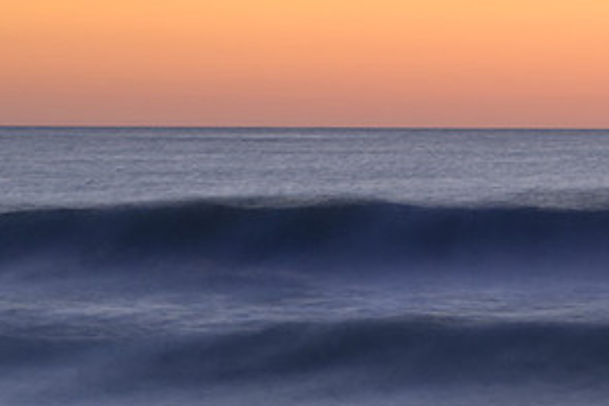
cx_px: 1064
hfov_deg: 5.7
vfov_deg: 3.8
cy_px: 498
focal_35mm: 357
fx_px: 6039
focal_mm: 96
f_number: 14
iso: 32
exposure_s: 3
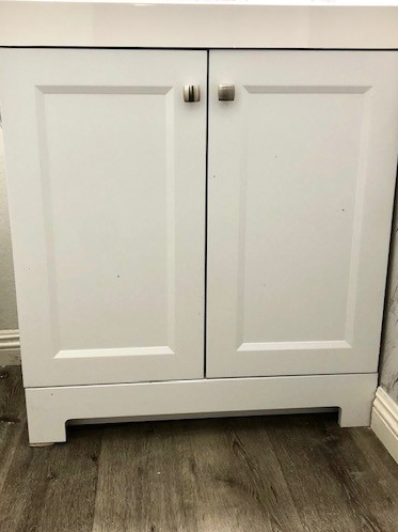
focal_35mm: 36
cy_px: 250
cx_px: 197
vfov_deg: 51.3
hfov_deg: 39.6
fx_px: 552
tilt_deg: -16.3
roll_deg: +0.7
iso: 40
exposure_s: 1/24
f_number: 1.8
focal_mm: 4
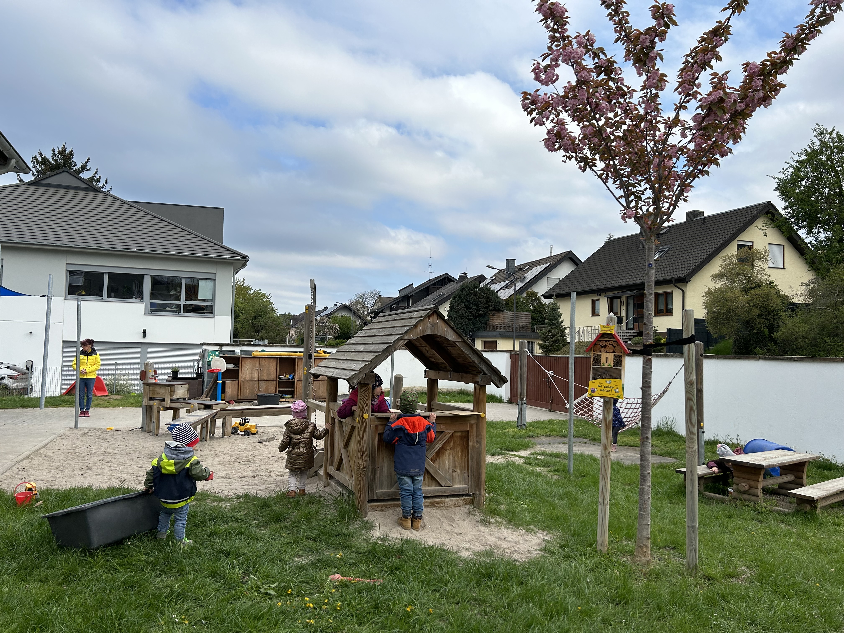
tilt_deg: +1.0
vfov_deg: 53.1
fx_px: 634
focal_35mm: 26
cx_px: 422
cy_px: 316
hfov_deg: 67.3
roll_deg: +0.4
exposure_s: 1/4274
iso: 50
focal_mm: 5.7
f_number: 1.5
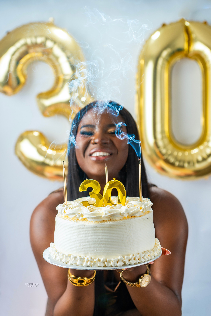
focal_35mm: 52
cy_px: 158
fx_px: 457
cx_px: 106
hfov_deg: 26.0
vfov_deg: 38.2
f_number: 4
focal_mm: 52
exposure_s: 1/100
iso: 100
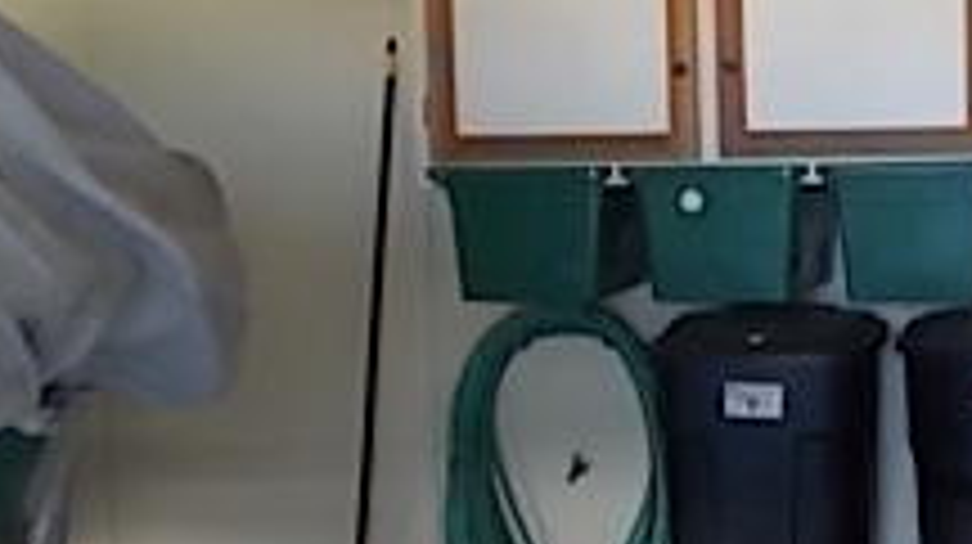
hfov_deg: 23.9
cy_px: 175
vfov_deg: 14.3
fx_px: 2163
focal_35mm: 84
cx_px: 1030
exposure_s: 1/25
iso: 125
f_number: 3.2
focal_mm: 4.6
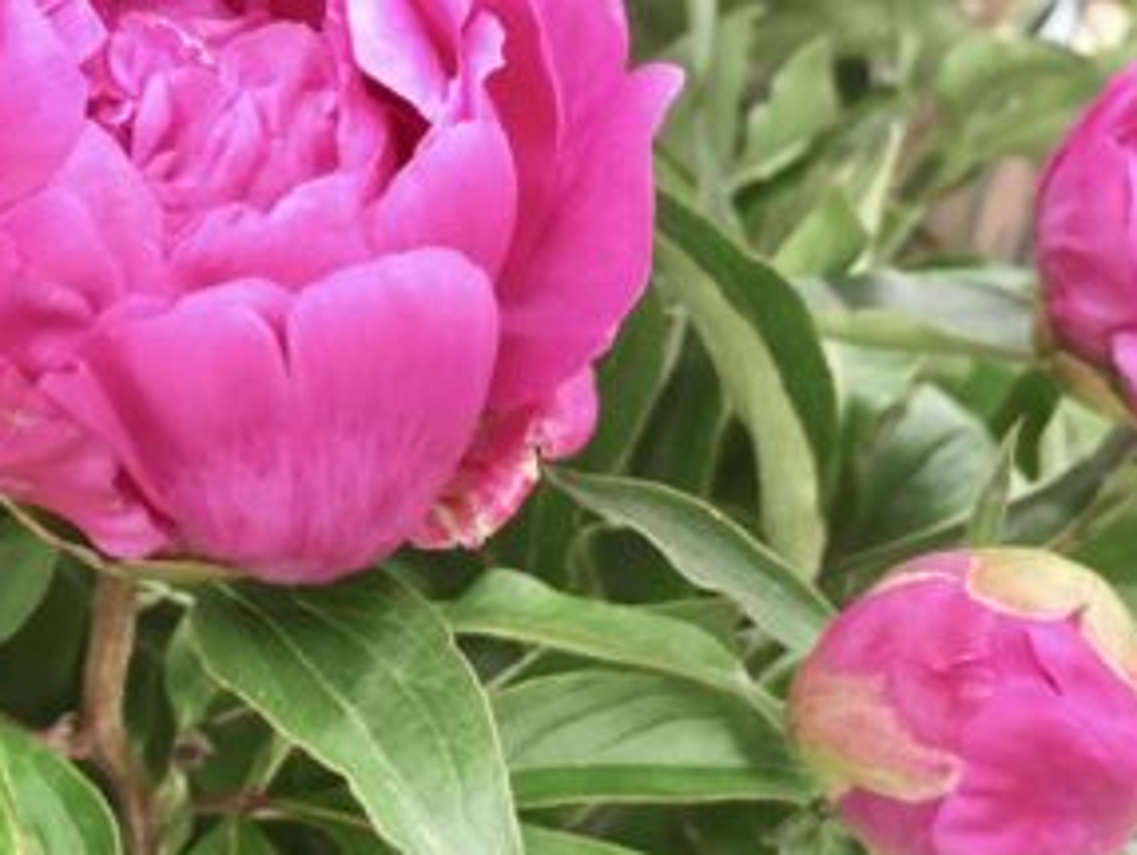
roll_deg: -20.4
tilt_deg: -34.0
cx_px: 439
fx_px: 1775
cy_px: 346
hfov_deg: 35.4
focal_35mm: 54
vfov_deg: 27.0
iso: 100
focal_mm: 4.15
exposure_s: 1/30
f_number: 2.2
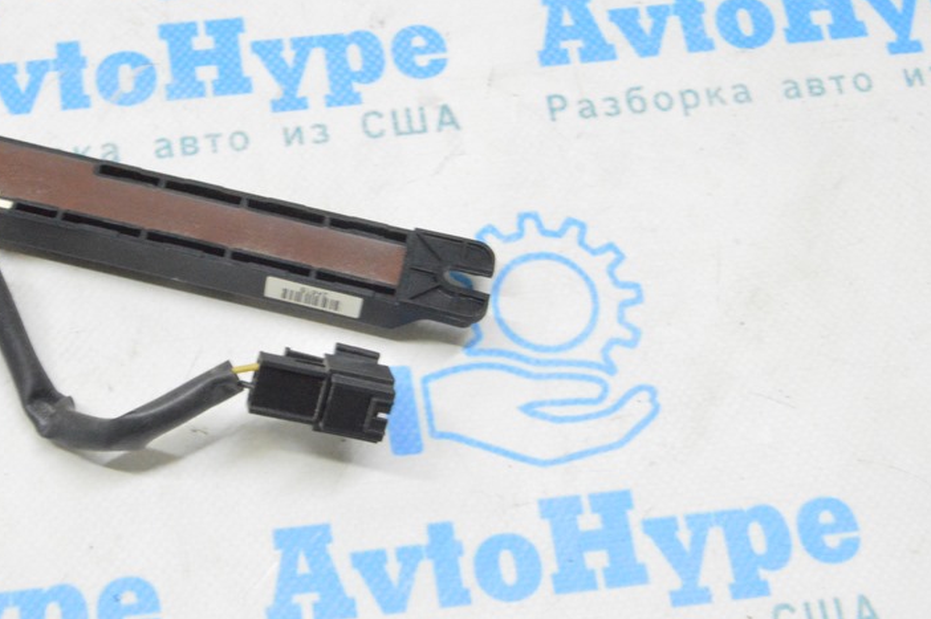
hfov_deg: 28.5
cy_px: 223
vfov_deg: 19.4
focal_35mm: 70
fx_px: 1809
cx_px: 259
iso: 6400
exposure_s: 1/15
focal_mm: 32
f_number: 20
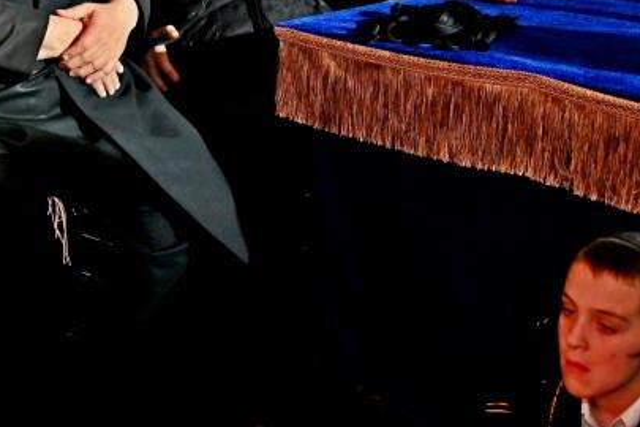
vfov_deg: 15.3
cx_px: 262
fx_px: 1529
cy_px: -93
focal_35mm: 86
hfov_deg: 23.6
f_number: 4
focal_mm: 34
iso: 400
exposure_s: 1/200
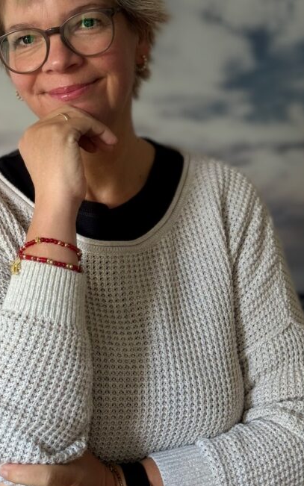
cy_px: 155
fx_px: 1060
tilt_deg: -5.8
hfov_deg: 16.2
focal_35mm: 80
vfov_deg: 25.7
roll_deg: +1.9
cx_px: 52
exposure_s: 1/60
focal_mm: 6.76
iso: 160
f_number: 1.78
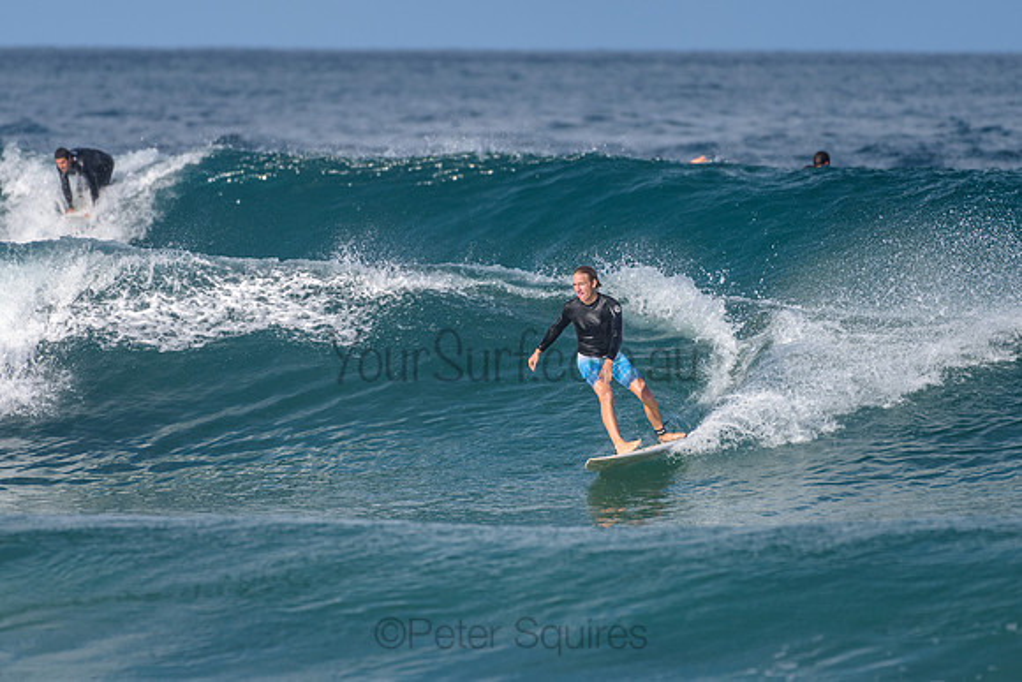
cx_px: 511
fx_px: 17385
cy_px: 341
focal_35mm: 612
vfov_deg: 2.2
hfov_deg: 3.4
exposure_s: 1/2000
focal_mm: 500
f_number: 5.6
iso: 250
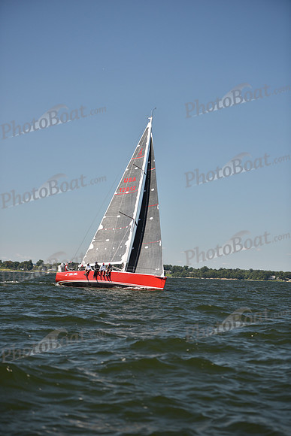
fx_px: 1042
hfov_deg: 15.9
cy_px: 218
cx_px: 146
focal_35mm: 86
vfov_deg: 23.6
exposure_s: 1/1600
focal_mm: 86
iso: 250
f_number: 2.8
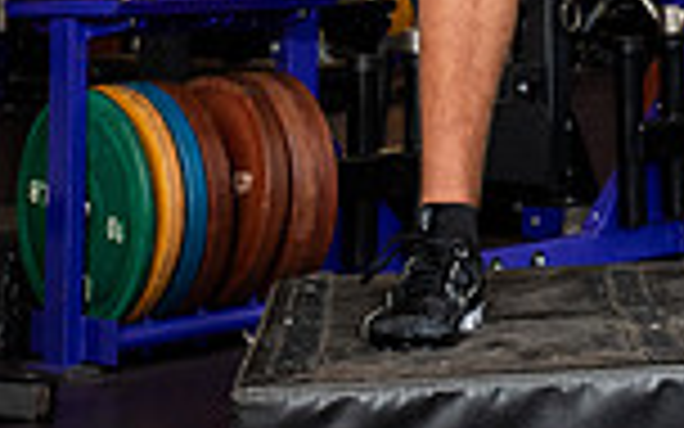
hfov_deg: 17.0
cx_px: 630
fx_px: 2256
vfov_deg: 9.8
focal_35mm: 121
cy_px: -509
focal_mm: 40
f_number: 7.1
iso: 800
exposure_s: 1/250
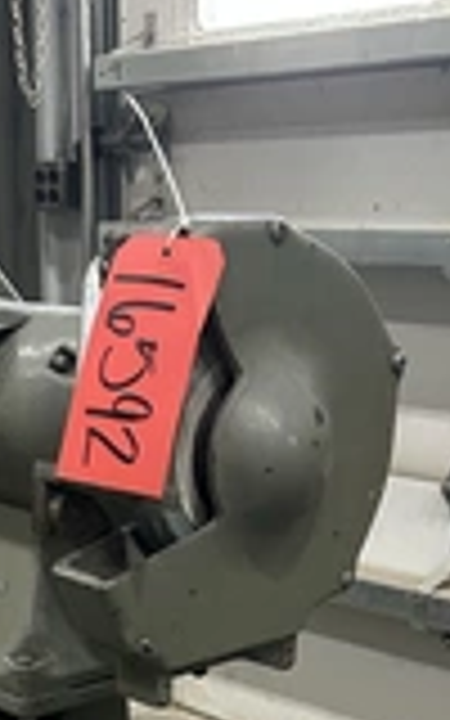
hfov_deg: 18.8
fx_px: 1354
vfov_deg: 27.7
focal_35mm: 69
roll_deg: +2.0
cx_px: 126
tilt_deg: -20.7
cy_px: 752
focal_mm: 5.7
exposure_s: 1/60
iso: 200
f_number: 1.5
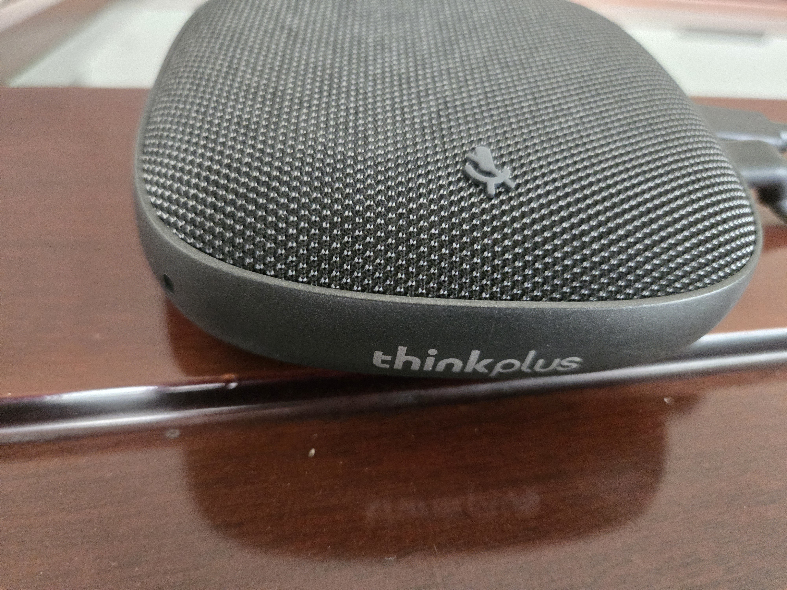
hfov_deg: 73.9
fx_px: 523
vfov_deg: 58.9
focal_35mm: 23
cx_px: 394
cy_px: 295
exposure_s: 1/100
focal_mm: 5.4
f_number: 1.8
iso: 2000
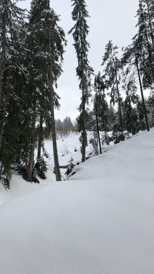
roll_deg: -0.4
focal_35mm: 31
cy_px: 139
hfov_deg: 37.3
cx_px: 50
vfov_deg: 62.6
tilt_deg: +22.0
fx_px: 225
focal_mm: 4
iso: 20
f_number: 1.8
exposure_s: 1/2114
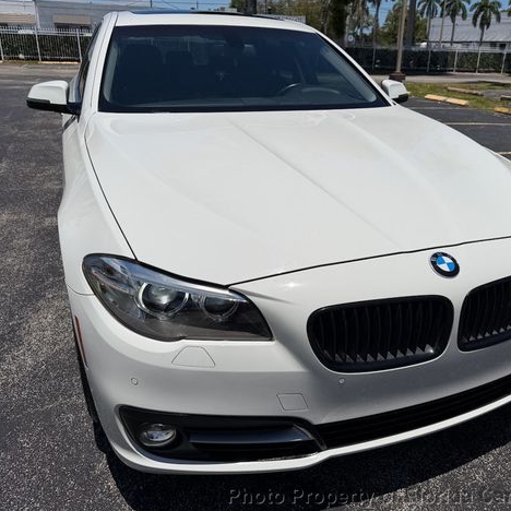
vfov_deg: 55.6
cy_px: 257
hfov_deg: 55.3
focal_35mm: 29
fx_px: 484
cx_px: 302
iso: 80
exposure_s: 1/17544
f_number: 1.78
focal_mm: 6.76
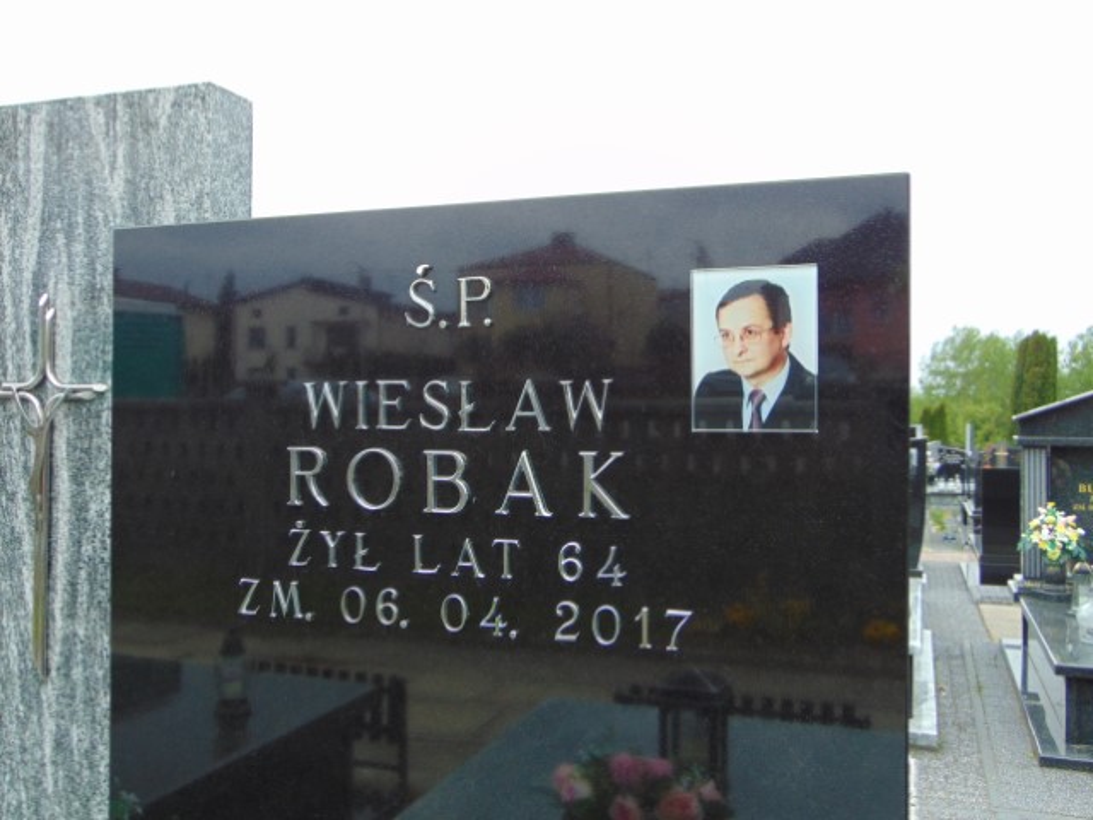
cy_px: 410
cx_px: 546
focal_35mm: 33
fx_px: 1042
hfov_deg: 55.4
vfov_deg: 42.9
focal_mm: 5.8
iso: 80
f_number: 3.2
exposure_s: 1/250
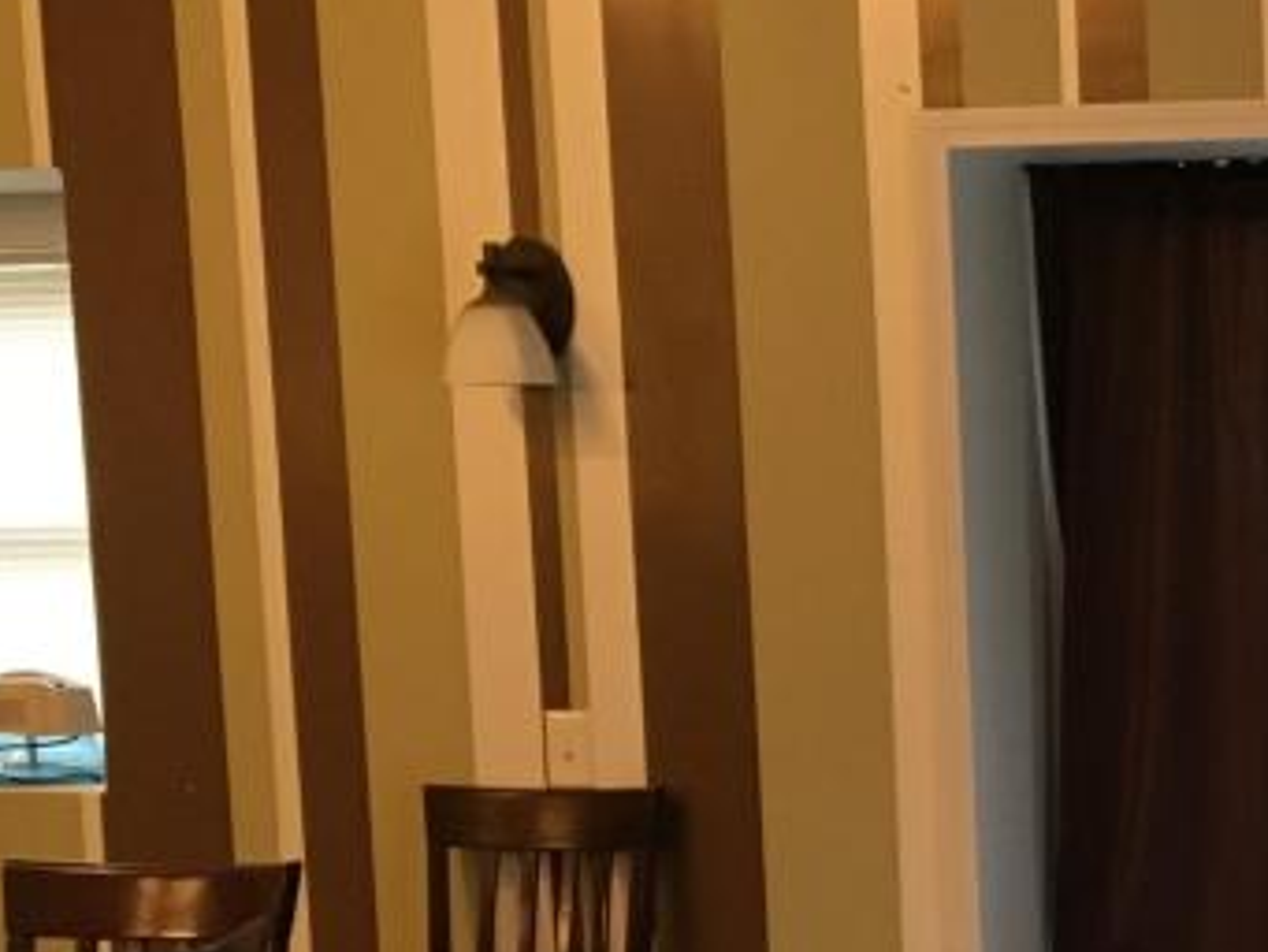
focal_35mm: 87
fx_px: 3188
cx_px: 1655
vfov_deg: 16.6
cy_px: 971
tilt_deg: -8.1
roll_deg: +0.3
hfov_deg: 20.5
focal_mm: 4.15
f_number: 2.2
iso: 160
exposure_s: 1/30
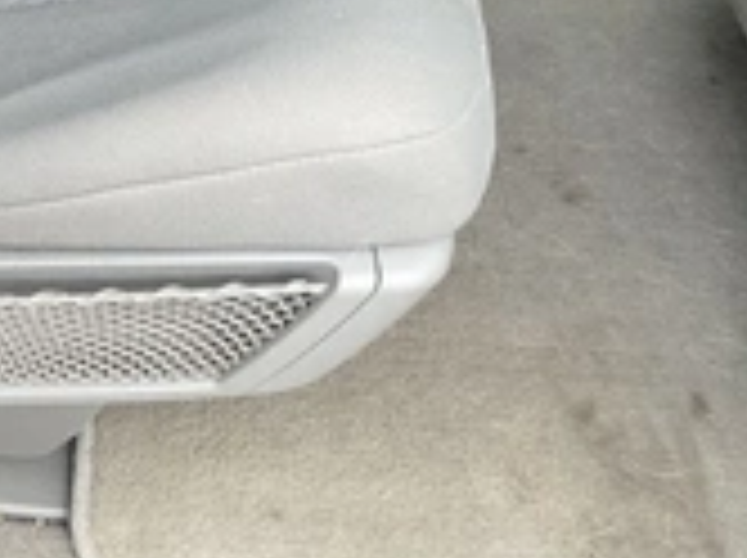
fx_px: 1508
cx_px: 104
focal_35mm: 70
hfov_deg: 27.0
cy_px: -63
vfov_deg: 20.0
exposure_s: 1/158
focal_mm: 3
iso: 32
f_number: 1.8
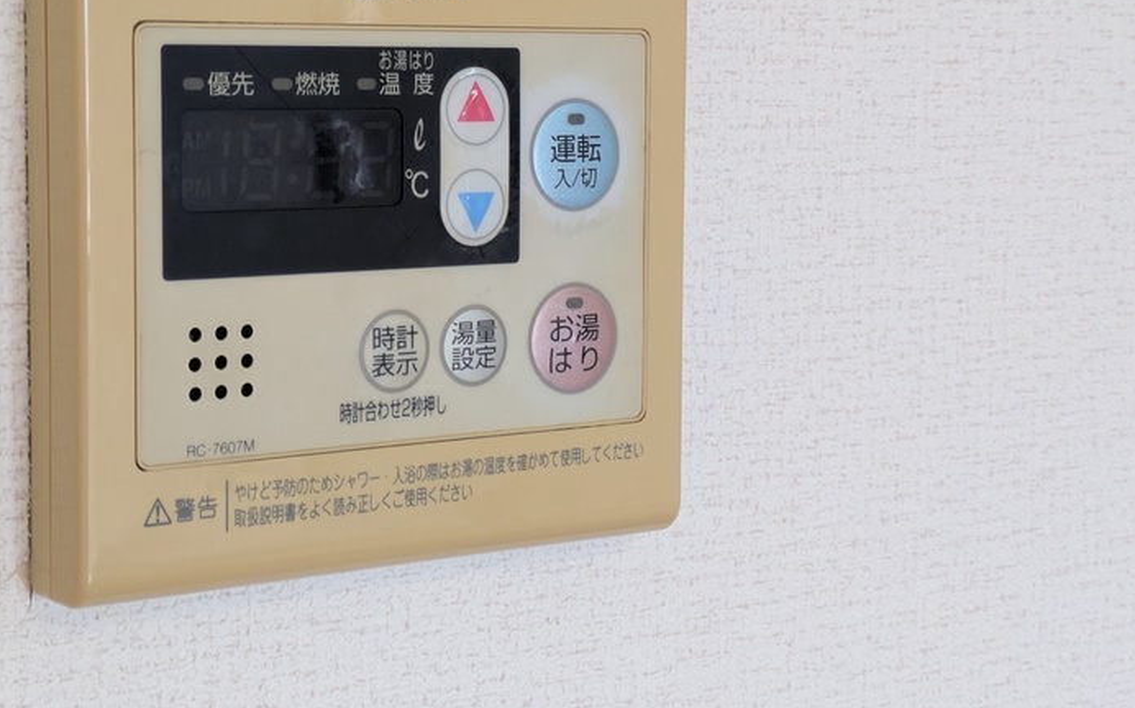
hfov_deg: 27.3
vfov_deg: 17.3
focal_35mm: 75
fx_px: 2319
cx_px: 366
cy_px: 252
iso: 176
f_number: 1.89
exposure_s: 1/60
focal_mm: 5.43
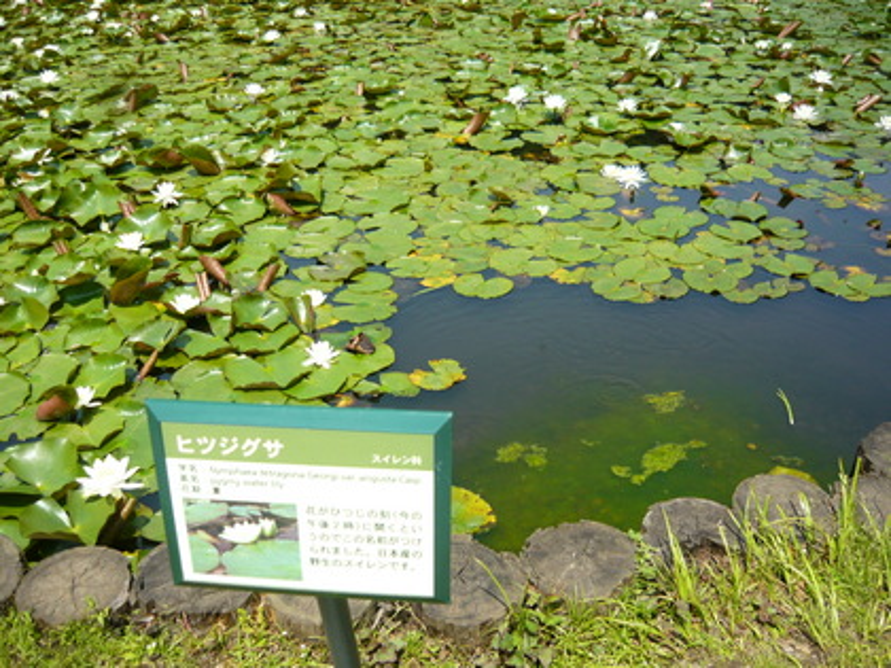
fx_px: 849
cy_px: 334
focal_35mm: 33
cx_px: 446
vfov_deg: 42.9
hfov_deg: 55.4
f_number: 2.8
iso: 100
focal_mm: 5.5
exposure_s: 1/800
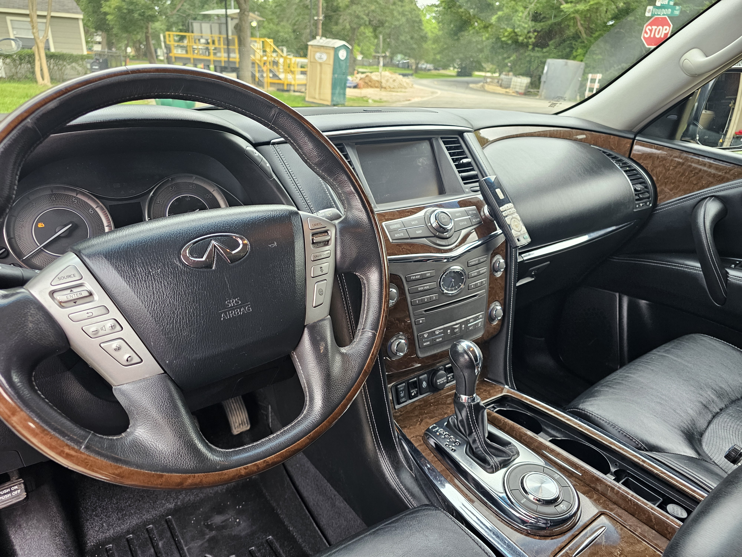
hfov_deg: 73.9
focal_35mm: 23
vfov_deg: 58.9
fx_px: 493
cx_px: 371
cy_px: 278
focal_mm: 6.3
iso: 125
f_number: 1.7
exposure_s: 1/120
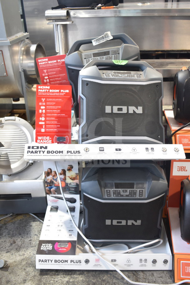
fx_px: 285
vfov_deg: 53.1
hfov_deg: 36.9
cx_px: 95
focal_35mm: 36
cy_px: 142
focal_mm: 24
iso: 640
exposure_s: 1/40
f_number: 3.8
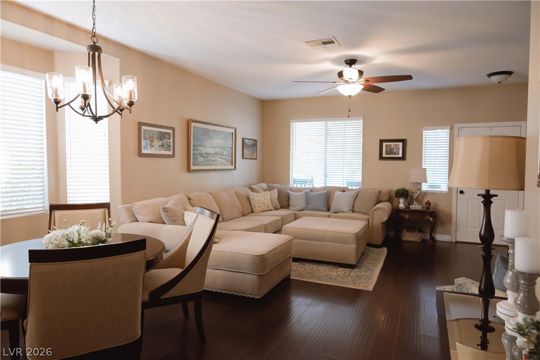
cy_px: 180
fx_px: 360
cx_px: 270
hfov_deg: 73.7
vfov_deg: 53.2
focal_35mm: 24
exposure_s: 1/80
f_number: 7.1
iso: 4000
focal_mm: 24
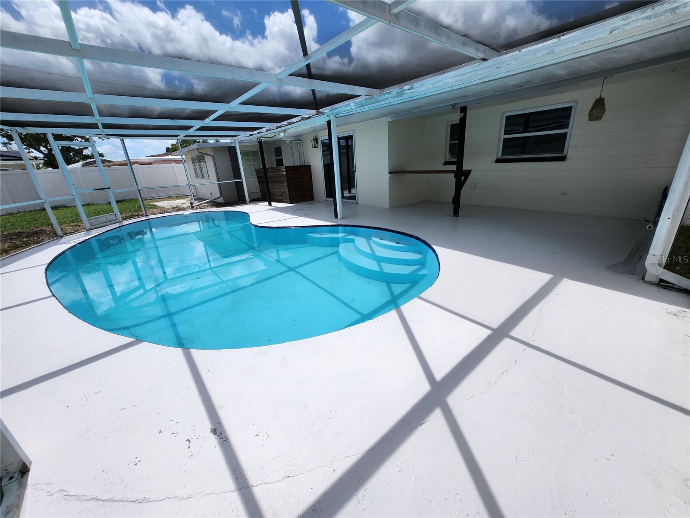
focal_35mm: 13
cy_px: 259
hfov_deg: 106.2
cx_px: 345
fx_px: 259
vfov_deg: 89.9
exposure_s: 1/1480
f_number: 2.2
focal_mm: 1.74
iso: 32
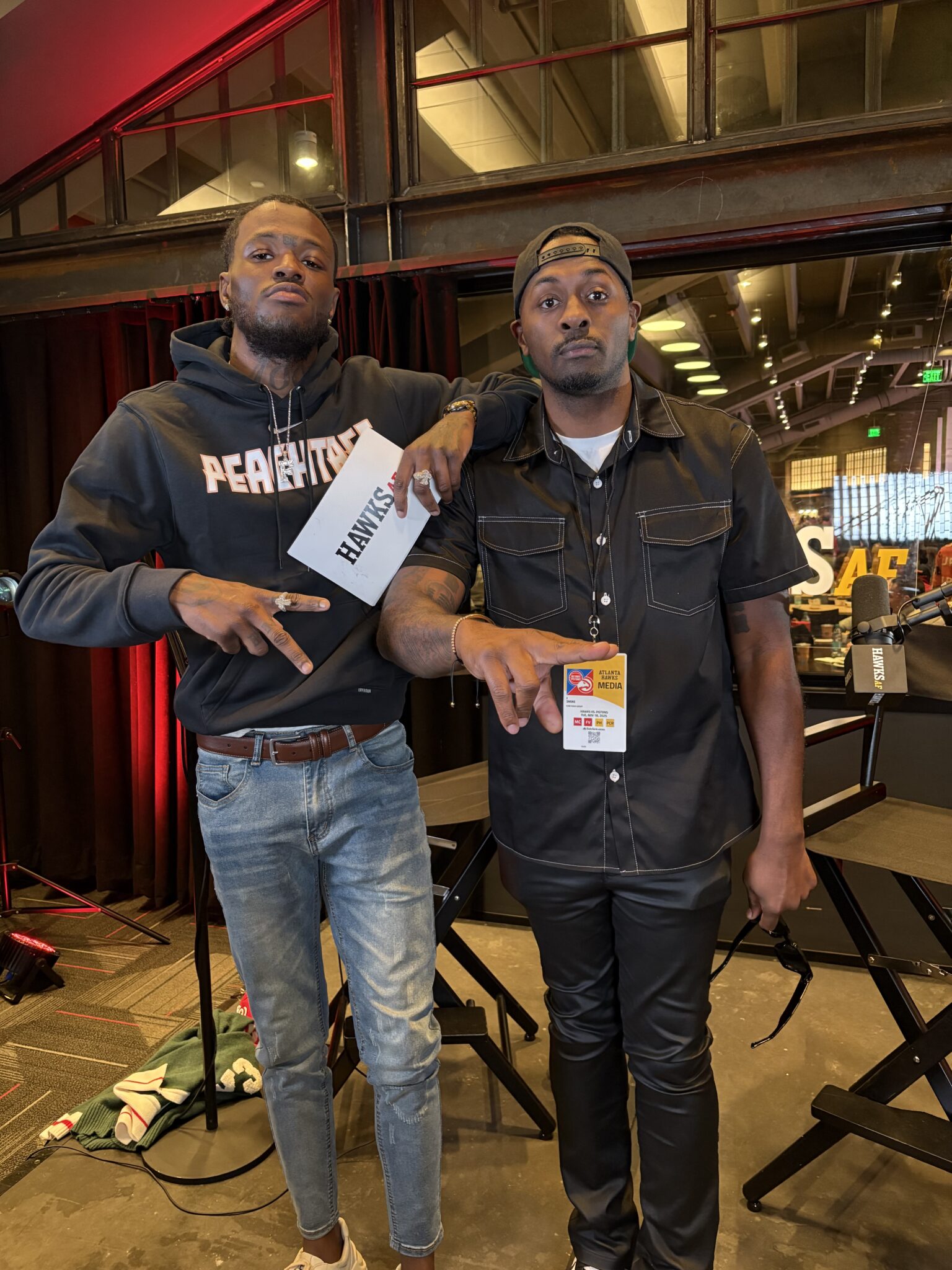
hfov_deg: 53.1
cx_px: 476
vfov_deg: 67.3
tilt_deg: -5.8
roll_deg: +0.4
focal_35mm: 26
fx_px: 953
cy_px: 635
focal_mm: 5.96
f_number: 1.6
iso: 500
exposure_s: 1/40
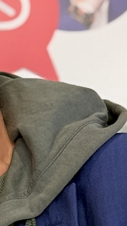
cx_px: -108
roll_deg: +0.1
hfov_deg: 4.7
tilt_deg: +1.4
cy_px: 169
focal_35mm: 255
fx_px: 1527
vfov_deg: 8.4
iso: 50
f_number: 1.78
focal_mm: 6.76
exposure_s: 1/100
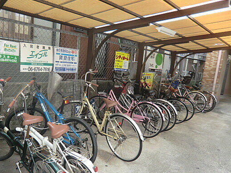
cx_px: 98
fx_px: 200
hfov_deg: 59.7
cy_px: 104
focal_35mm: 30
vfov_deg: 46.5
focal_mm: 4.3
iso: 80
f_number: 3.2
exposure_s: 1/60
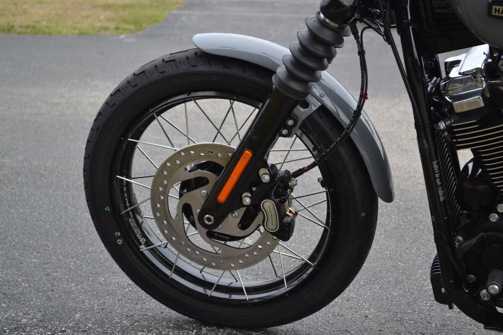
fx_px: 1153
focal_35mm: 82
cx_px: 252
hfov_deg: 24.6
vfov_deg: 16.6
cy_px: 168
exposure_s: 1/125
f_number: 5.6
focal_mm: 55
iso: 220
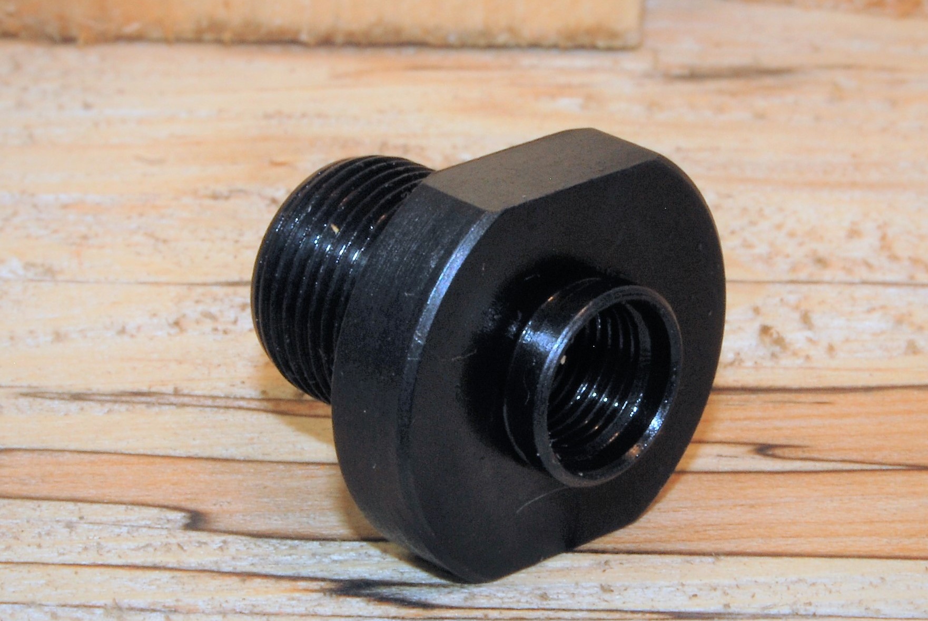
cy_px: 310
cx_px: 464
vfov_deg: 16.6
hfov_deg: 24.6
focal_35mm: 82
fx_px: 2129
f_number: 22
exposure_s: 1/60
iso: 200
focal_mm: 55
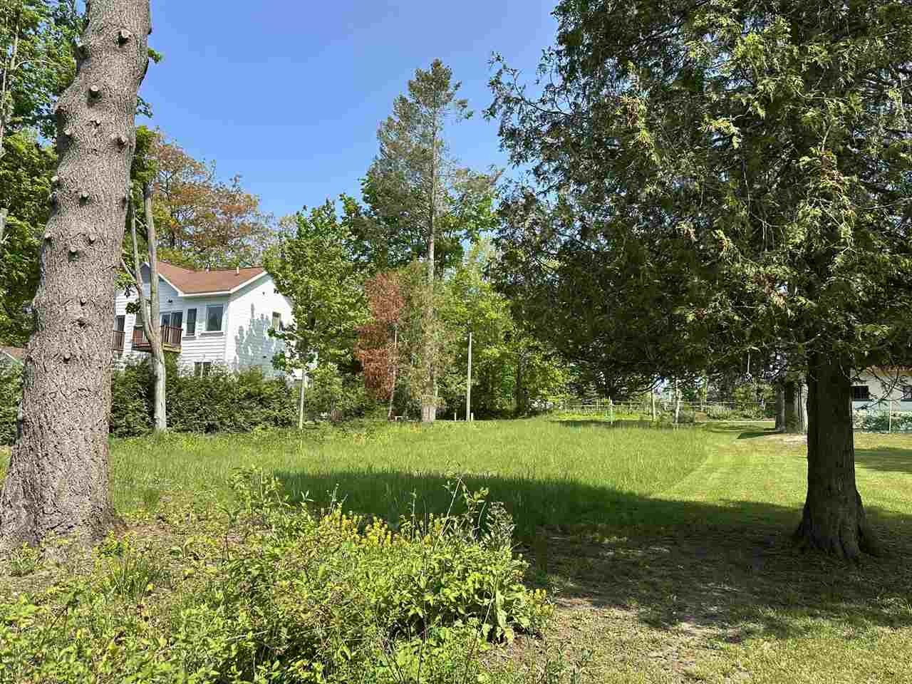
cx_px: 456
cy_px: 342
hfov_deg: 71.6
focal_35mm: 24
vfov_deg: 56.8
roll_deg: -1.6
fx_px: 632
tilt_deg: +8.9
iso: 80
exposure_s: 1/2299
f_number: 1.78
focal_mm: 6.86
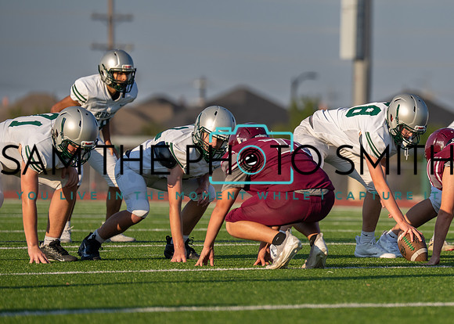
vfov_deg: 4.1
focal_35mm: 354
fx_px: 4568
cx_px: 396
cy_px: 114
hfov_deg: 5.7
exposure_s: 1/2500
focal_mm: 200
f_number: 2.8
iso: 100
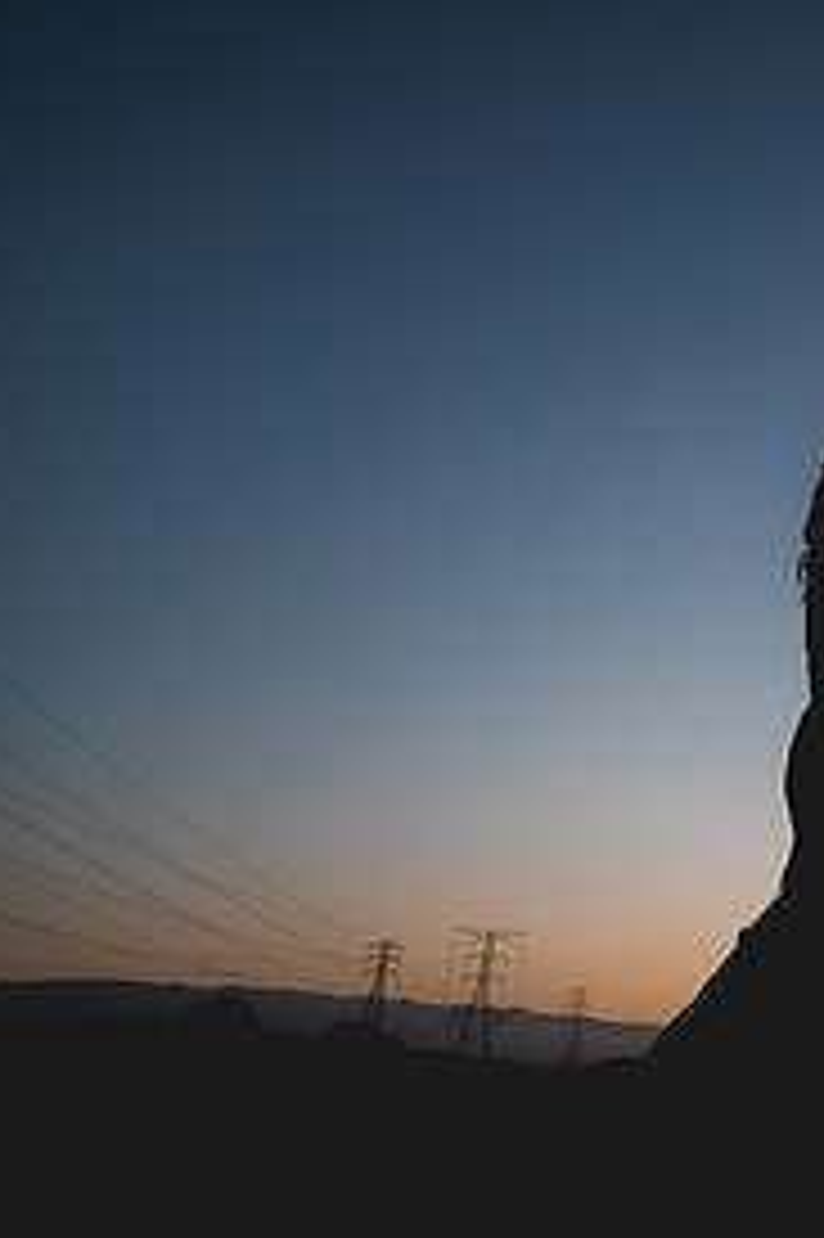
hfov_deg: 25.2
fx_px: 1306
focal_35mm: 38
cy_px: 614
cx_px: 1279
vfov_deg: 50.7
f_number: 2.8
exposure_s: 1/5000
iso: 1250
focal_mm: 18
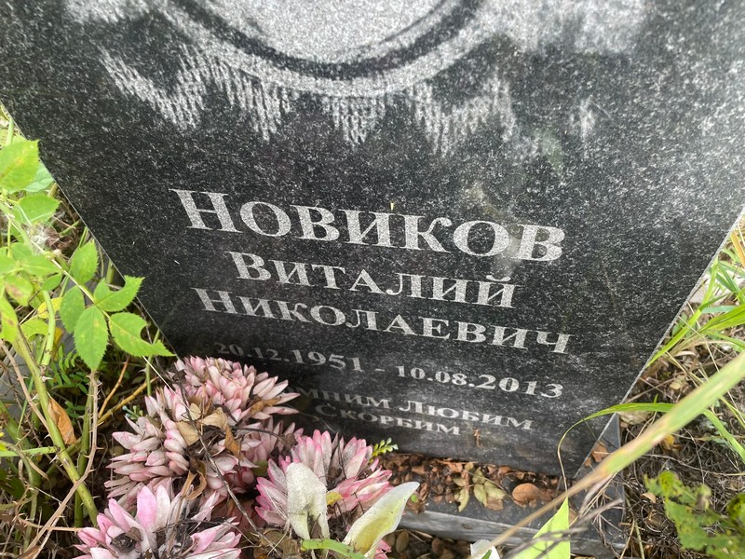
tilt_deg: -55.9
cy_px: 280
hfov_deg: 67.3
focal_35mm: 26
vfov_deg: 53.1
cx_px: 372
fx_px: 560
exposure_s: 1/121
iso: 40
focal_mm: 4.2
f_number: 1.6
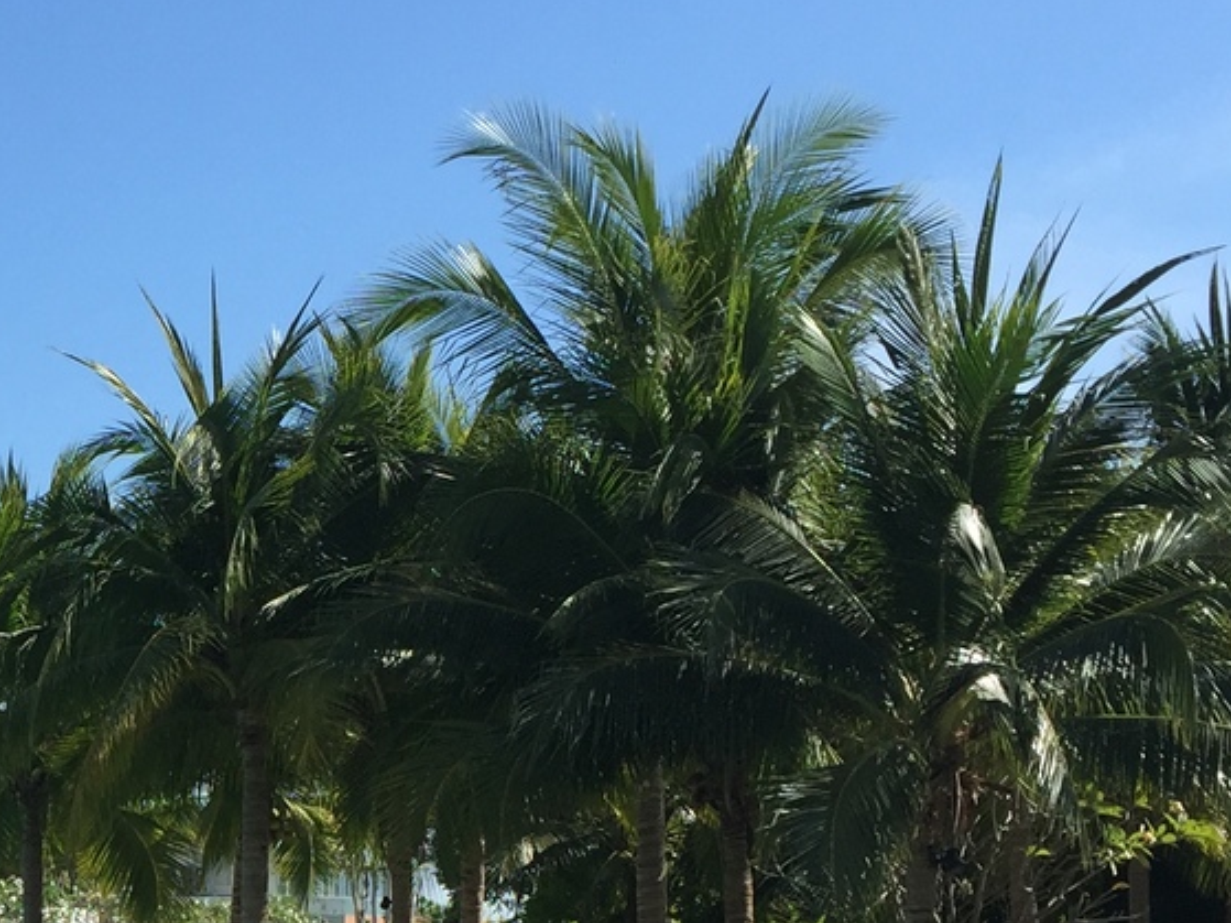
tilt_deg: +0.7
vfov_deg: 17.2
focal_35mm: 83
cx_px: -112
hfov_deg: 22.3
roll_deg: -1.4
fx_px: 2951
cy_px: 991
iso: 32
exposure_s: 1/1799
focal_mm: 4.15
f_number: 2.2
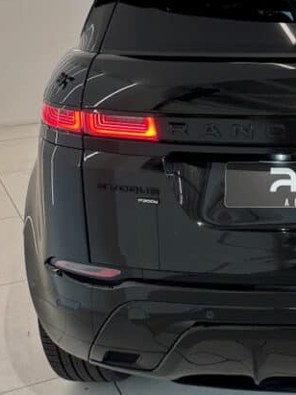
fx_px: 707
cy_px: 165
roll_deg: -1.5
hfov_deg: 22.4
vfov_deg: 31.1
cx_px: 318
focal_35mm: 62
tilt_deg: -16.8
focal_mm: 6.76
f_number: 1.78
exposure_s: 1/100
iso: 160
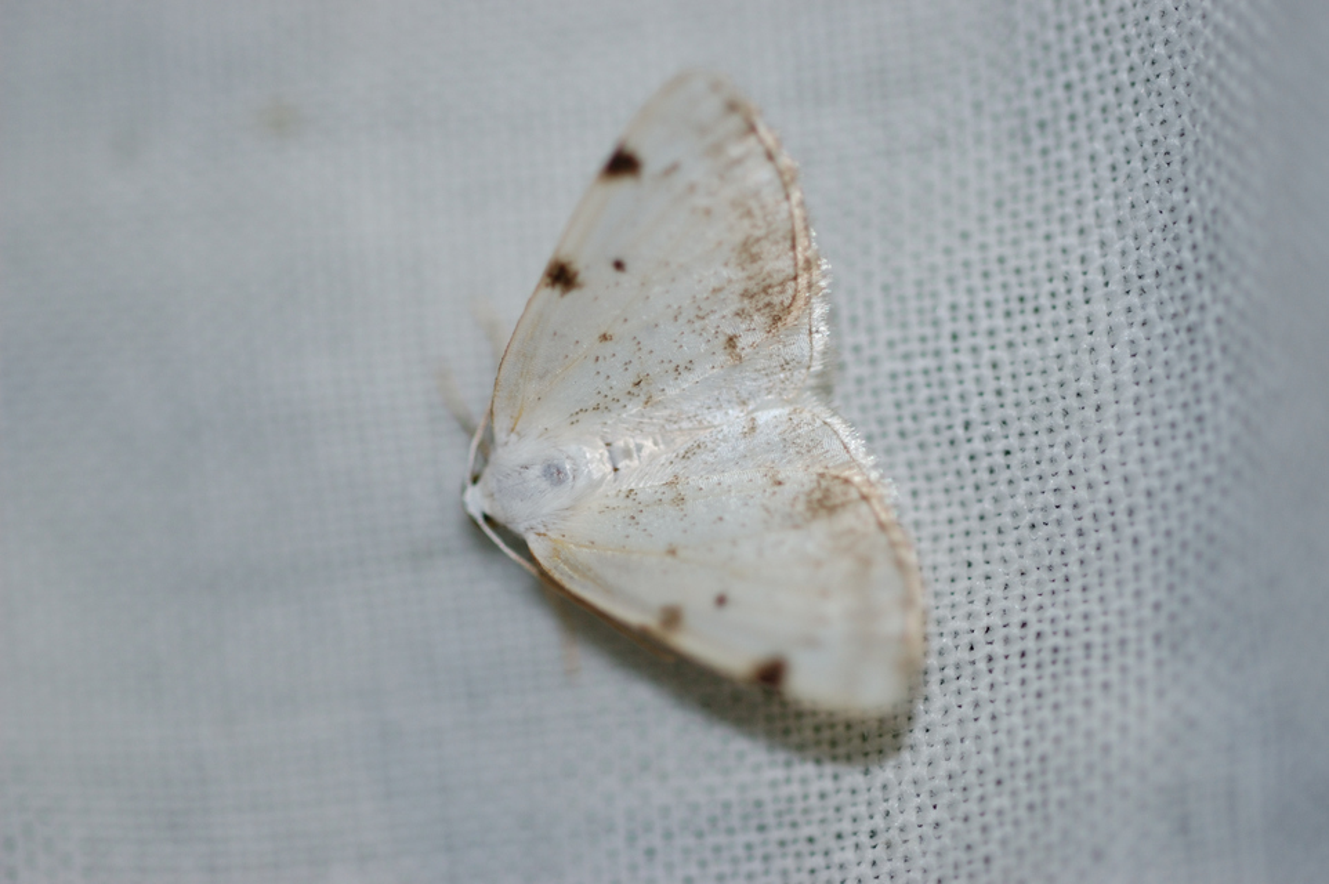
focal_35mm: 158
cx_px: 664
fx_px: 5810
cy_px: 442
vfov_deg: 8.7
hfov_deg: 13.0
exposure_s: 1/250
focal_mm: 105
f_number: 4.8
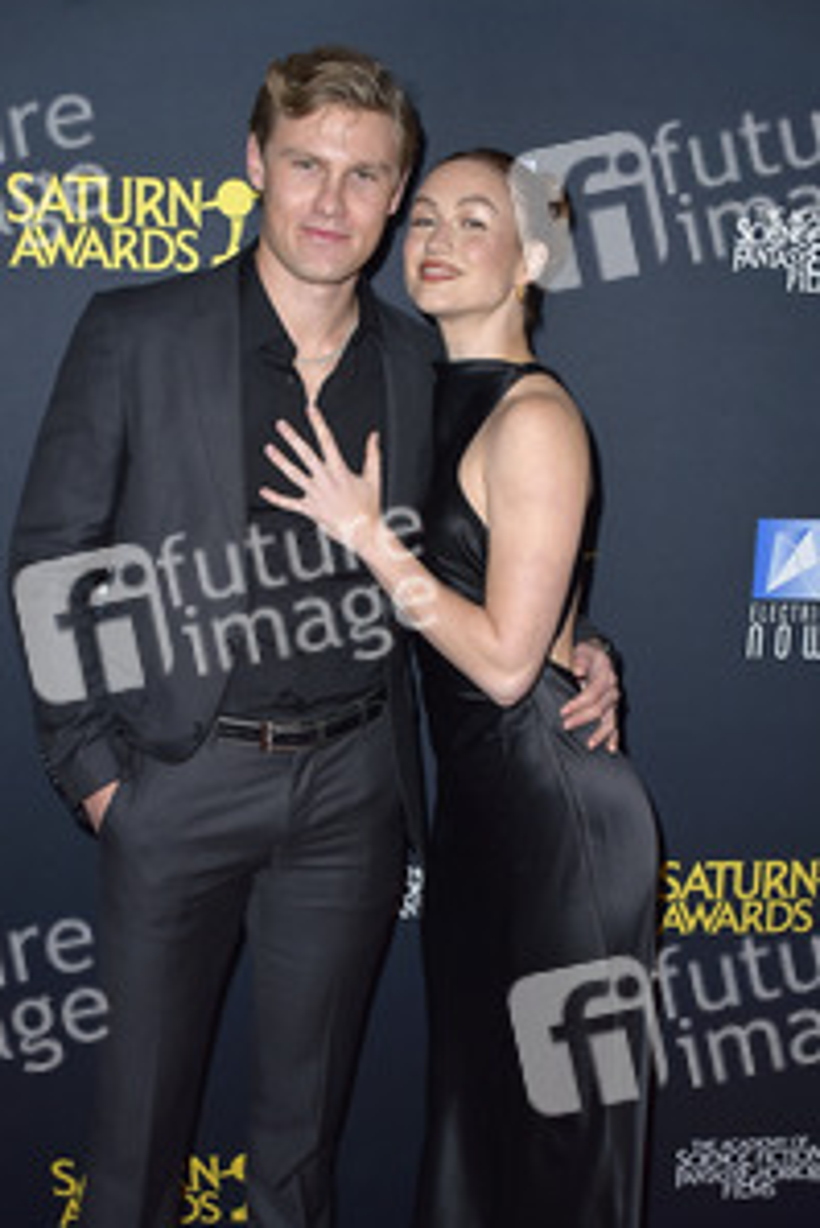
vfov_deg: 44.8
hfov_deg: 31.2
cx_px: 348
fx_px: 1467
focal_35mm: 43
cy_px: 812
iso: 250
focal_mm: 32
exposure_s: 1/250
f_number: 6.3
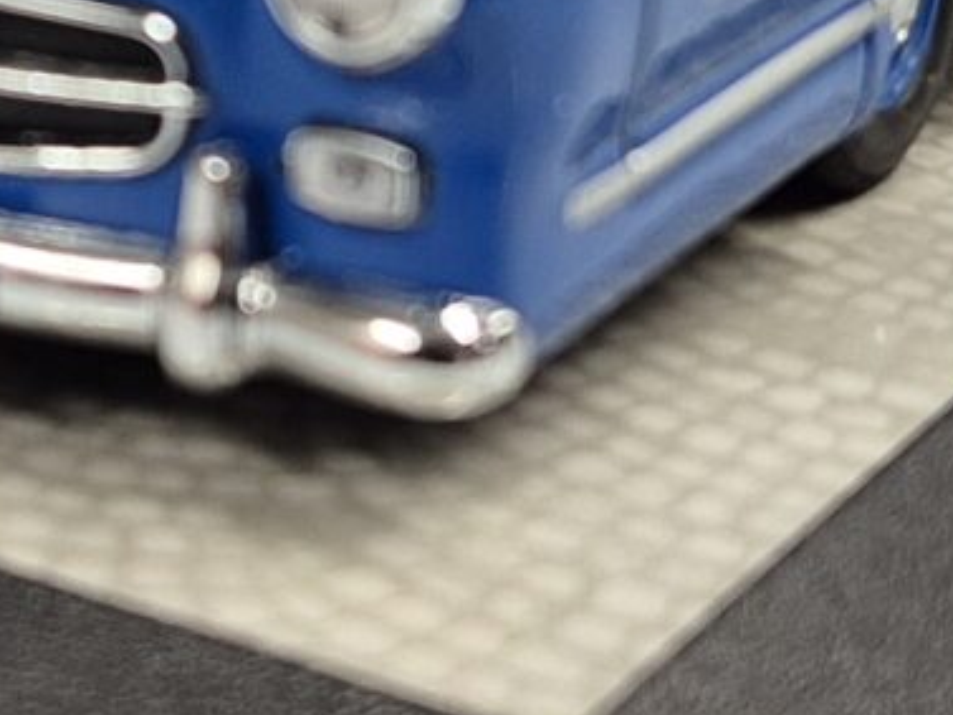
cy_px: -149
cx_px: 220
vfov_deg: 9.4
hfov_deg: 12.6
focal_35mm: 156
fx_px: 4296
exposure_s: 1/100
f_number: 1.8
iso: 200
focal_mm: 5.4
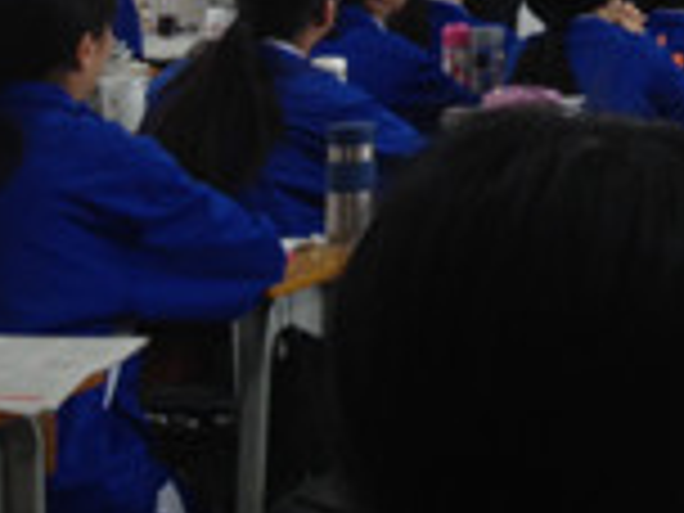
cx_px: 976
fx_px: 2727
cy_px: -369
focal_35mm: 138
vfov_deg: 10.2
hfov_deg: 13.6
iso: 64
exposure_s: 1/20
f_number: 2.4
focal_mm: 4.28
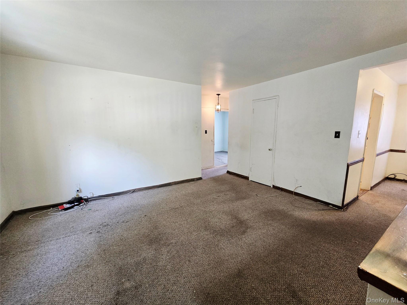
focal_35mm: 13
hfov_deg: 106.2
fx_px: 153
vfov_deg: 89.9
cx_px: 204
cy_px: 152
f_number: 2.2
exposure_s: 1/60.2
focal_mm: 2.2
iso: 400
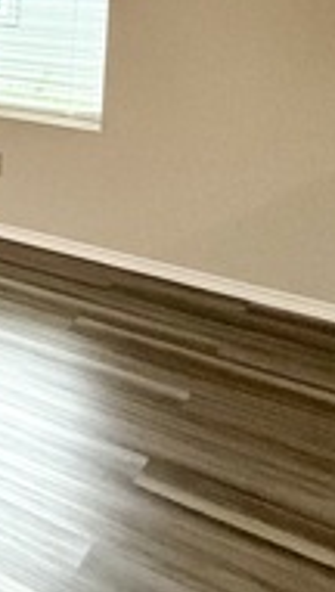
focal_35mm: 51
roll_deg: +1.2
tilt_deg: -4.5
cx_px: -543
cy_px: 9
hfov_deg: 13.5
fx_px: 802
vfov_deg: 36.7
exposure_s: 1/120
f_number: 2.2
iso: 250
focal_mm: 2.22
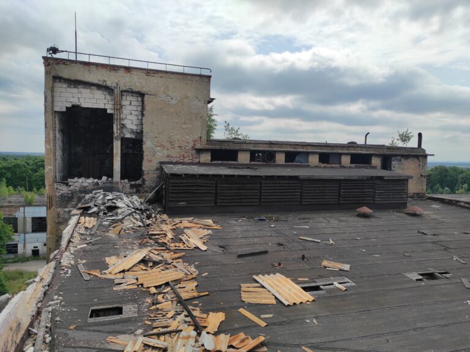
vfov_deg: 54.8
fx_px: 339
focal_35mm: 25
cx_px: 235
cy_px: 176
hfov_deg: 69.4
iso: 100
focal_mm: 5.43
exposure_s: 1/3732
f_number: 1.89
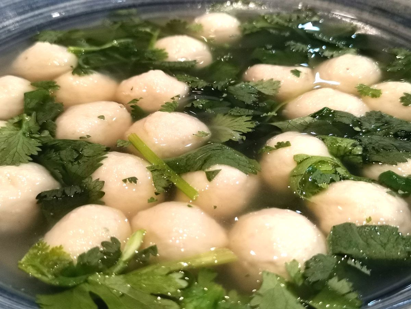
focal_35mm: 49
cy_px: 154
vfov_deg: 29.7
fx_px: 582
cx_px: 206
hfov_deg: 38.9
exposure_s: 1/100
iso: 250
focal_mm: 5.58
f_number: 1.8
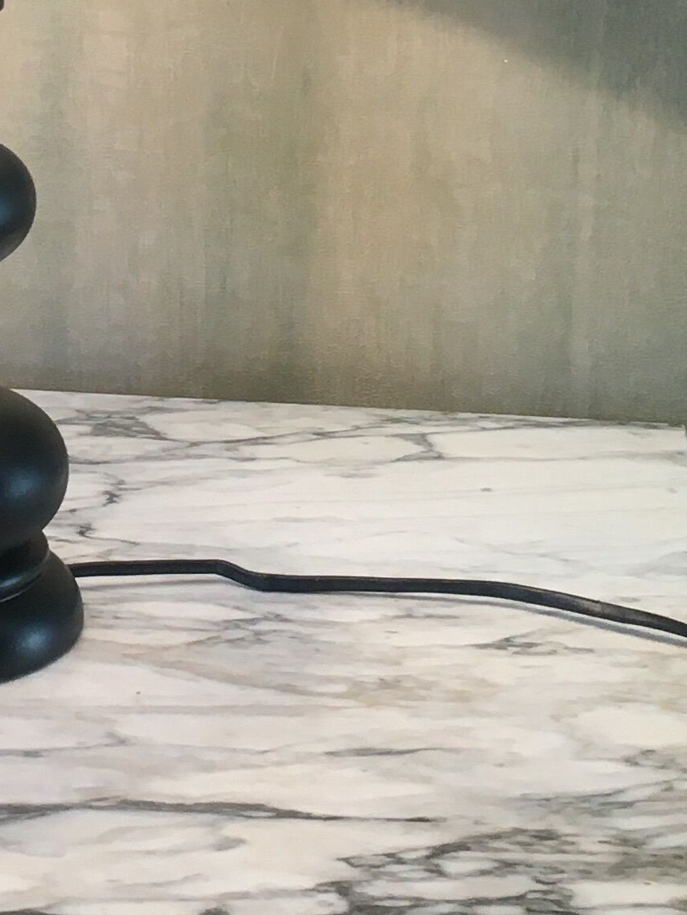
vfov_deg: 18.9
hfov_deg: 14.1
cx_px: -139
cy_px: 89
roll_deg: +0.9
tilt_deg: -12.2
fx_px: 2698
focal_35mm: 102
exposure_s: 1/33
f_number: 2.2
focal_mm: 4.15
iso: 25
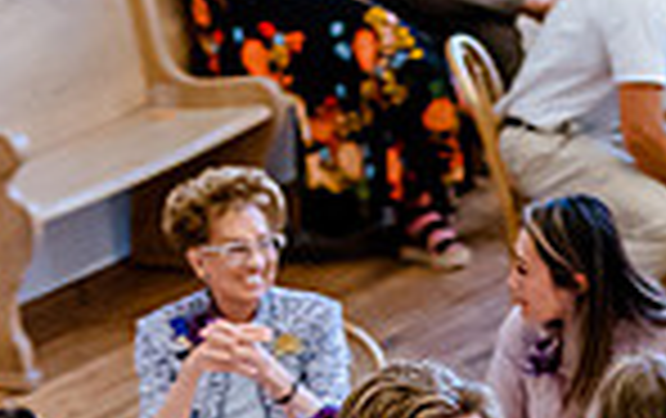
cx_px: 774
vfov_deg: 3.4
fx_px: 6999
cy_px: 745
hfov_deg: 5.4
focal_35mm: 385
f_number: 2.8
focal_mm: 86
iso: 2500
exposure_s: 1/640
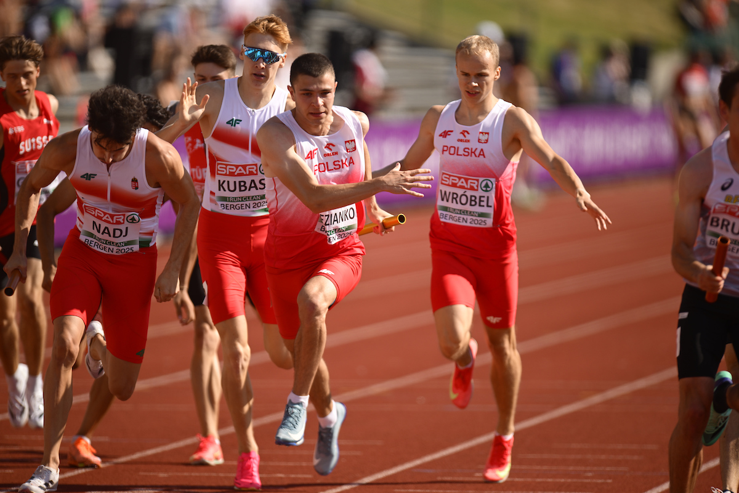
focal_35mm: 400
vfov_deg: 3.4
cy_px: 246
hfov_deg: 5.2
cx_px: 370
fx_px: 8210
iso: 100
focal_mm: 400
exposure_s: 1/1600
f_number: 2.8
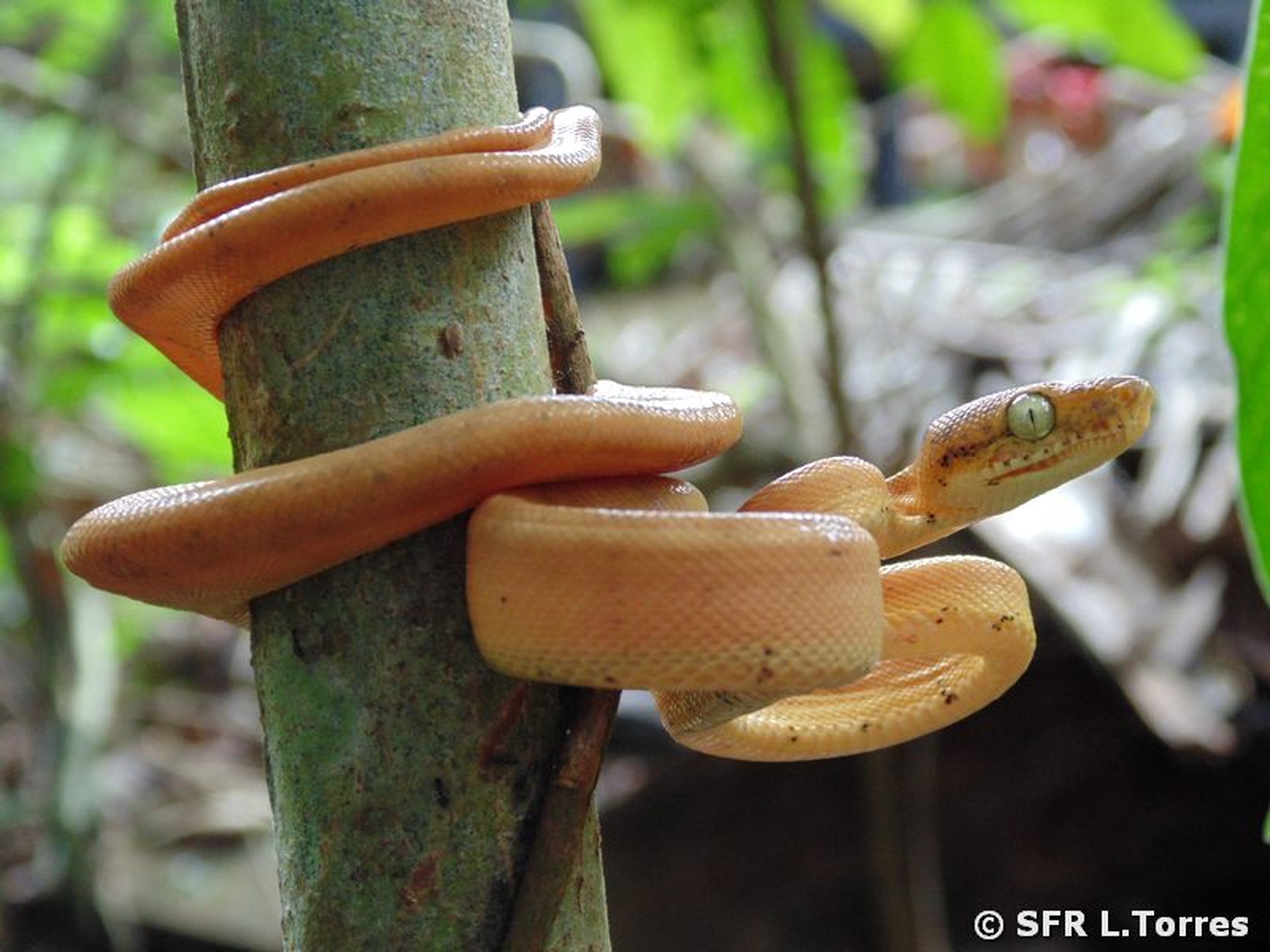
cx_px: 635
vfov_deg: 15.1
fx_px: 3595
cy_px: 476
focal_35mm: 98
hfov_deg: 20.0
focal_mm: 17.5
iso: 200
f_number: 4.6
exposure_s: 1/50
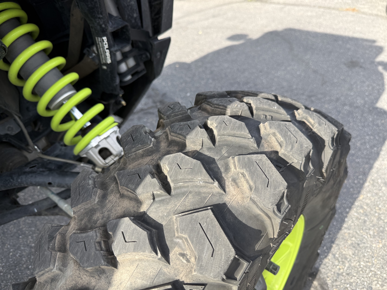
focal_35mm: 24
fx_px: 268
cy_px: 145
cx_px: 194
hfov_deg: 71.6
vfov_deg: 56.8
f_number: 1.78
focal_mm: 6.76
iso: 80
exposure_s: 1/547
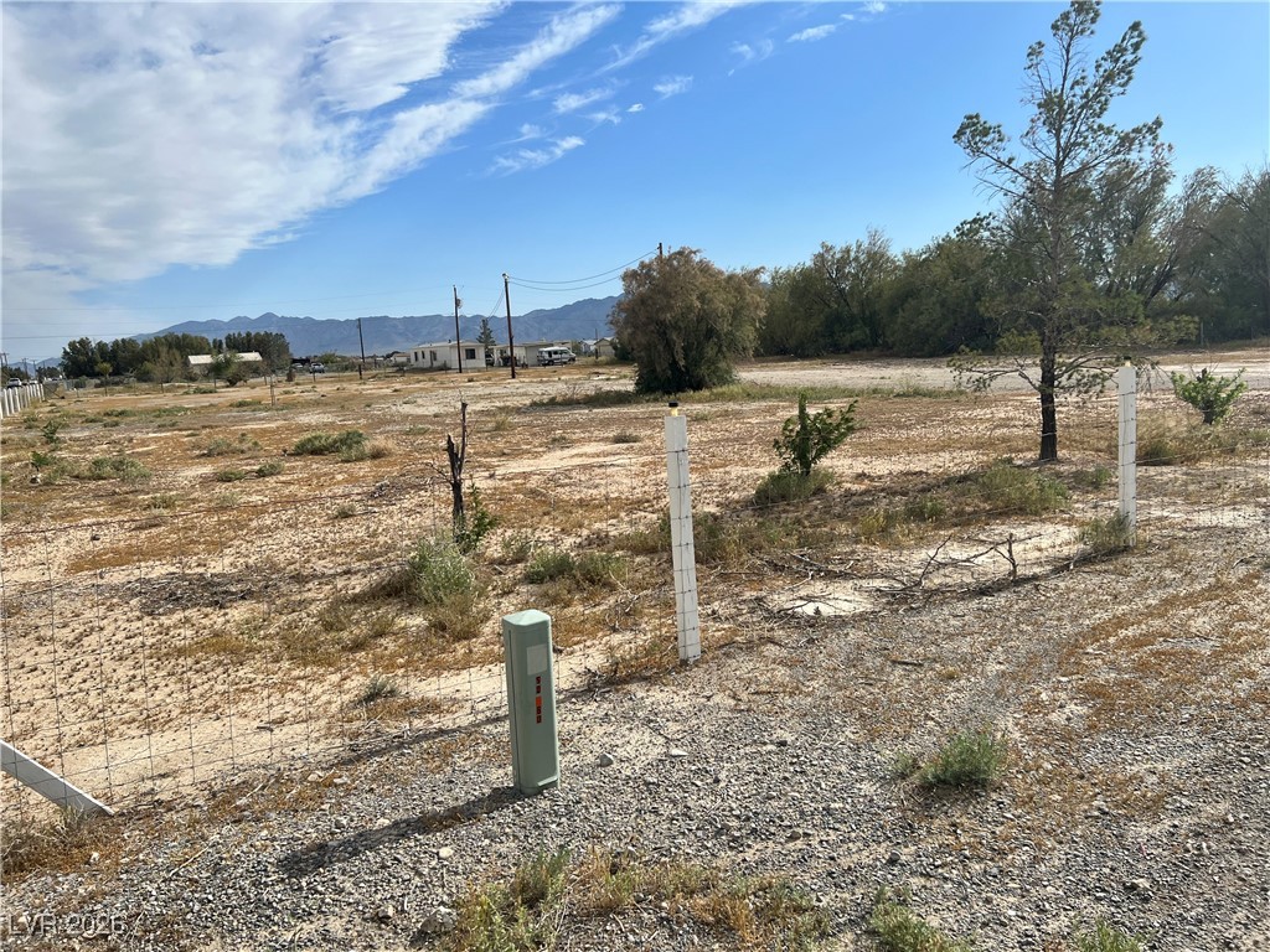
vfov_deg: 53.1
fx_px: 954
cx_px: 635
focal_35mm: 26
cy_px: 476
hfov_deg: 67.3
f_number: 1.5
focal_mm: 5.7
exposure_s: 1/8000
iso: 50
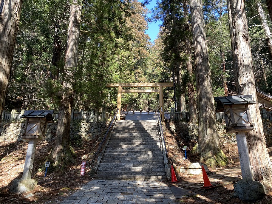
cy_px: 102
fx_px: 204
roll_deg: -1.6
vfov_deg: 53.1
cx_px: 136
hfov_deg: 67.3
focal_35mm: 26
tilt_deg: +17.9
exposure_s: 1/122
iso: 32
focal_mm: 4.25
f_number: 1.8
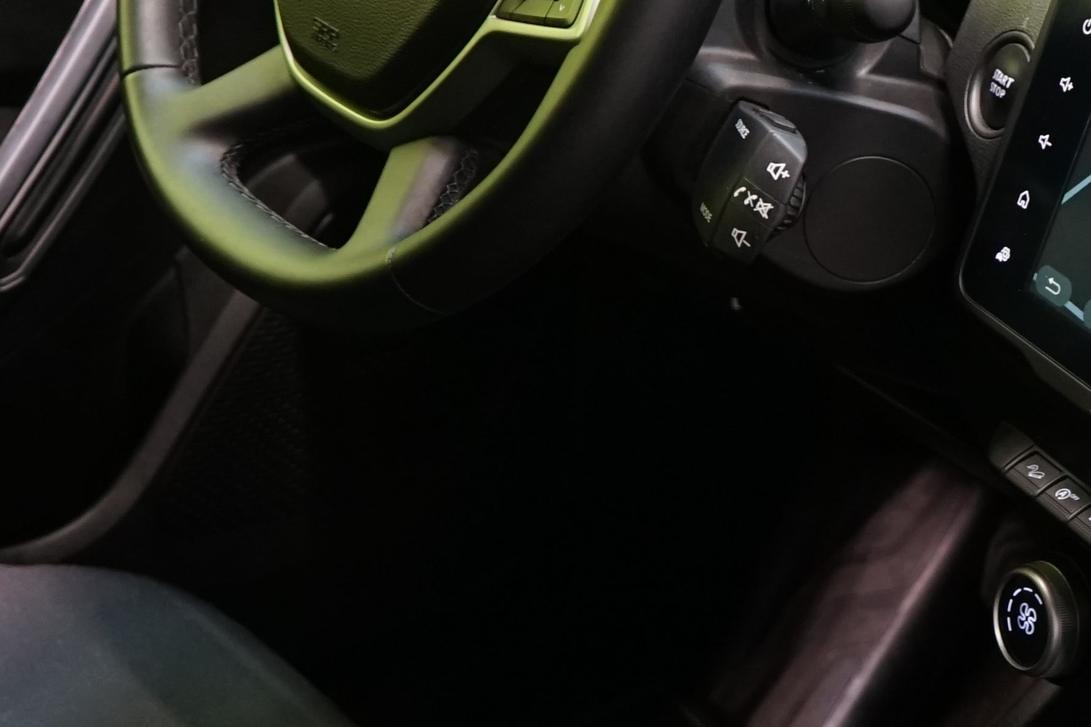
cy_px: 535
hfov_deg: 21.4
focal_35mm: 94
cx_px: 875
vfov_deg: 14.5
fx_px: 2848
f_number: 3.5
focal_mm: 28
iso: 1000
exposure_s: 1/30
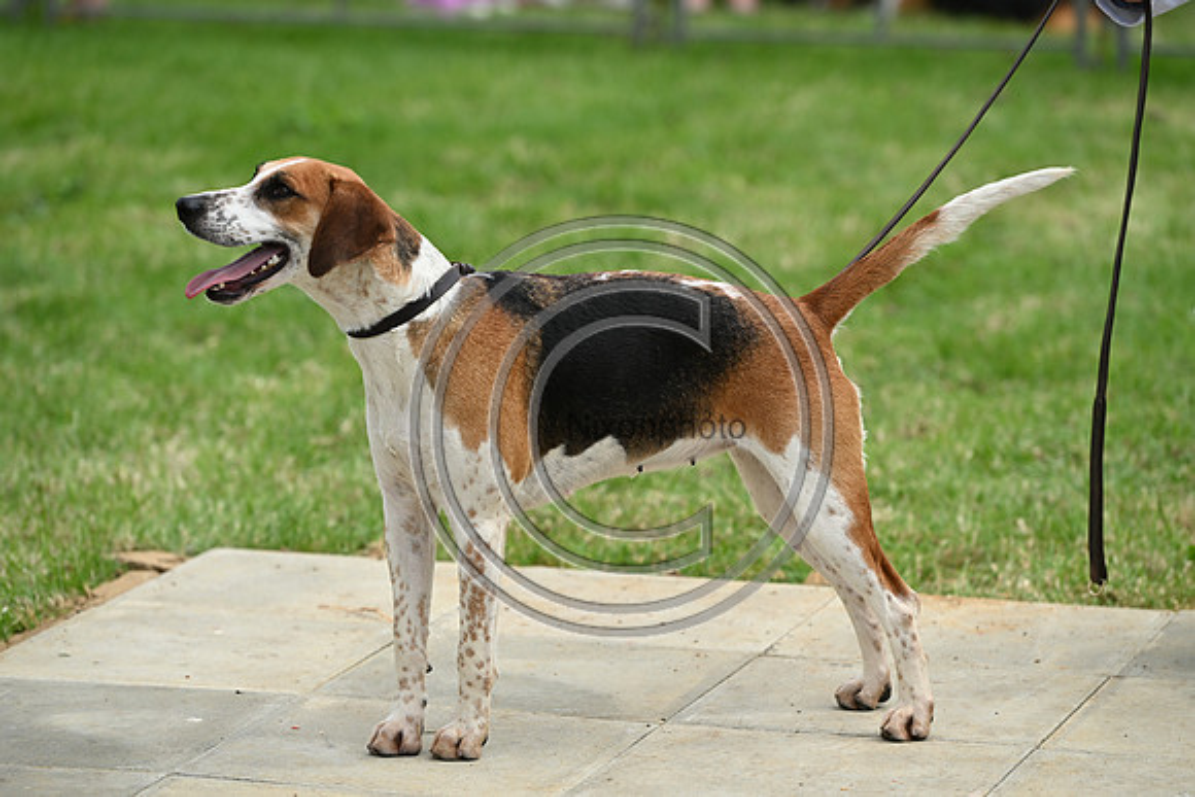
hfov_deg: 12.4
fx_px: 5478
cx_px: 598
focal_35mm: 165
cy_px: 398
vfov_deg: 8.3
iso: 160
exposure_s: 1/1000
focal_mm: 165
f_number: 4.5
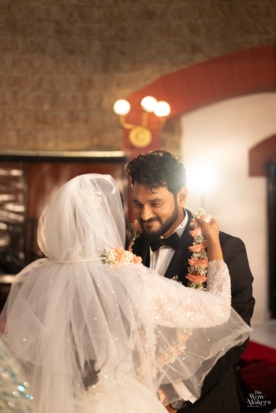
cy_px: 206
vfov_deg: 39.6
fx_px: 575
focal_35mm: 50
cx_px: 138
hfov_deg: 27.0
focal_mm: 50
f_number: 1.8
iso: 800
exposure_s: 1/320
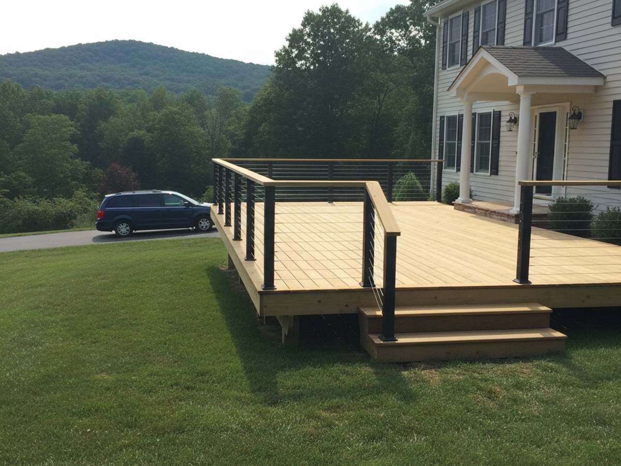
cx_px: 310
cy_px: 233
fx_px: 466
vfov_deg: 53.1
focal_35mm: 26
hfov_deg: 67.3
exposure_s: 1/580
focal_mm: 5.7
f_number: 1.6
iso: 496
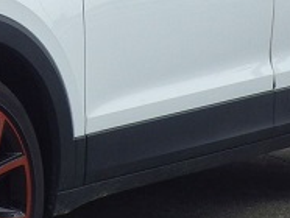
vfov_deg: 10.0
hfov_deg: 12.9
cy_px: -69
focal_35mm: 146
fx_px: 1225
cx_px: -117
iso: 125
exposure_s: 1/400
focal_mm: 6.1
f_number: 4.6
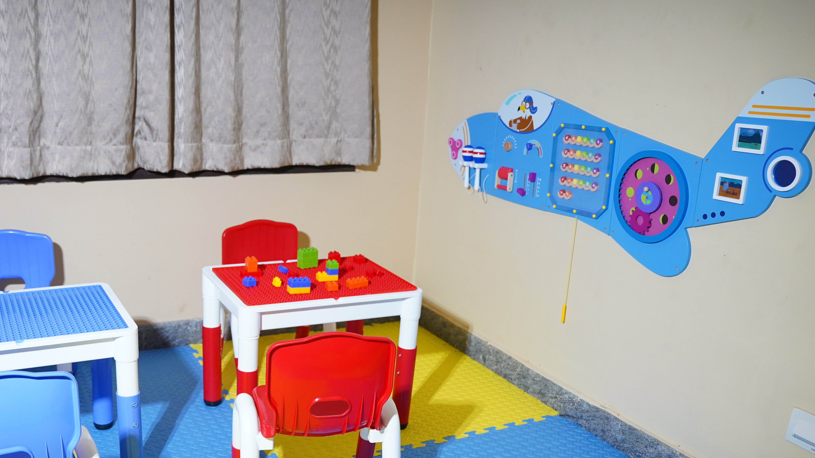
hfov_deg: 56.1
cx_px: 330
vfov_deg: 33.5
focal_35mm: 35
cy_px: 280
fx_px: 759
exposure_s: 1/320
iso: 1600
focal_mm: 25.1
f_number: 2.8
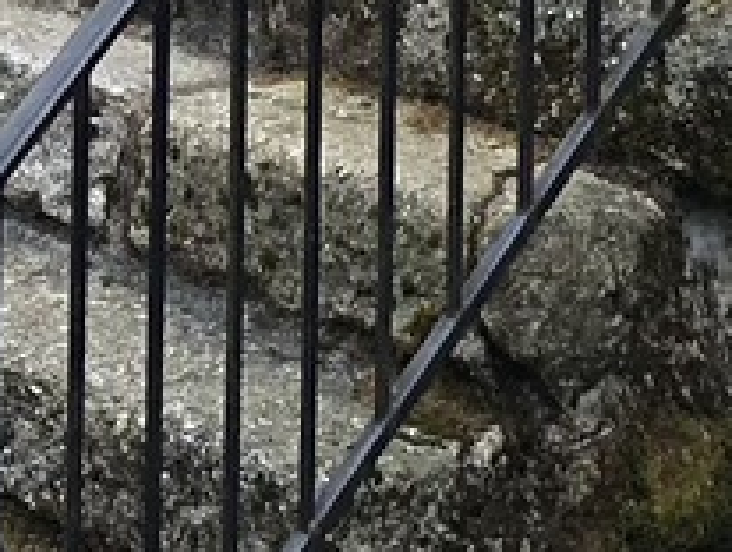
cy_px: -1422
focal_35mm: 216
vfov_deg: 6.1
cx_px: -272
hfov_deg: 9.0
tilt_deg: +3.9
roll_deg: -0.8
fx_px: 4576
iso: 20
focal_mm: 4
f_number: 1.8
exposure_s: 1/539
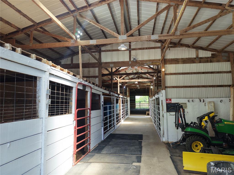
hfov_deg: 71.6
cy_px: 88
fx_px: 162
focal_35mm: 24
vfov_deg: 56.8
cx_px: 117
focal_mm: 8.67
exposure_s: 1/320
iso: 400
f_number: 1.8
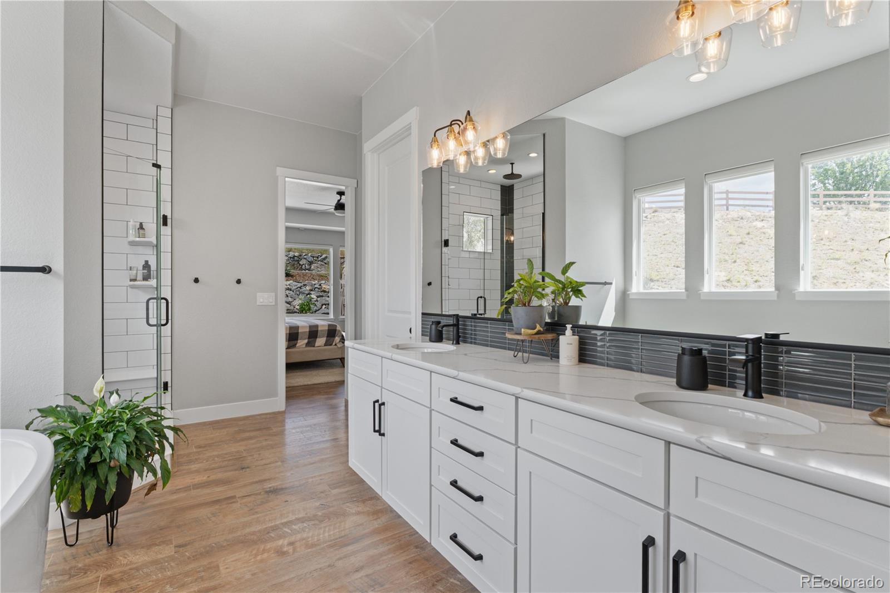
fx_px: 412
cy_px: 296
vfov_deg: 71.5
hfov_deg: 94.5
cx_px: 445
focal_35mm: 17
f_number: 8
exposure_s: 1/20
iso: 250
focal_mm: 11.1
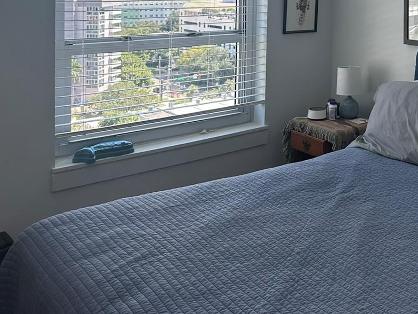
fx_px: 592
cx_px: 383
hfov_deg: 36.3
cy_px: -6
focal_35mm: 49
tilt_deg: -0.7
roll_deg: -2.7
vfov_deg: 27.8
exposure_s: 1/349
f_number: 1.78
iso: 80
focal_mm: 6.86
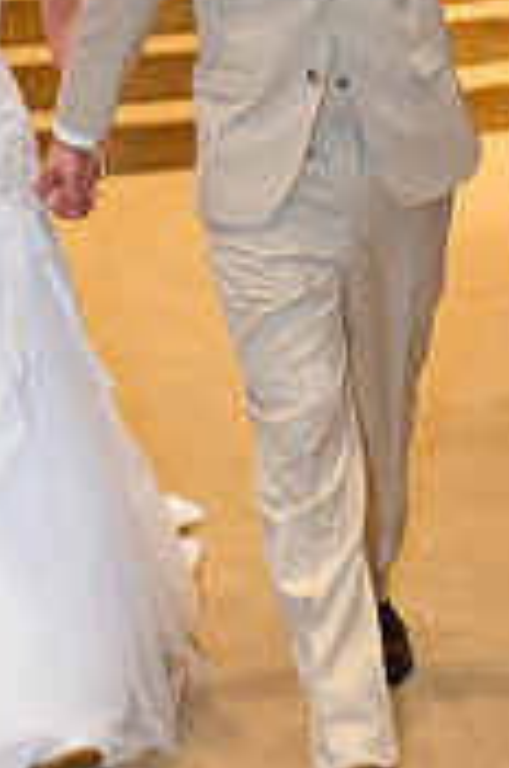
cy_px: 39
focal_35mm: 113
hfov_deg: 12.1
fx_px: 2406
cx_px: 182
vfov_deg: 17.8
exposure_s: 1/125
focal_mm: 44
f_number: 5
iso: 1600
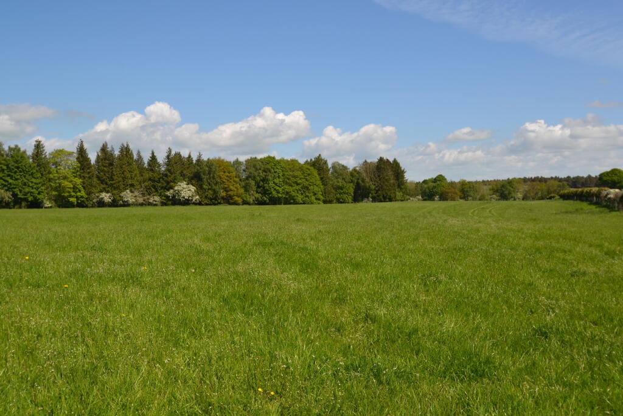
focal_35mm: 36
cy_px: 208
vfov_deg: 36.9
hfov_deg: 53.1
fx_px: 623
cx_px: 312
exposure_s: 1/250
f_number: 7.1
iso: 100
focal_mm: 24
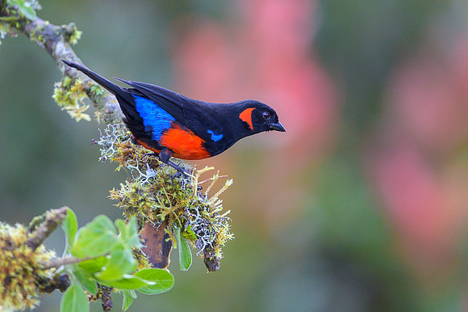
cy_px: 116
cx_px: 242
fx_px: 9065
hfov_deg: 3.0
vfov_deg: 2.0
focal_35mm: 698
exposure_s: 1/1250
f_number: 4
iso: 1600
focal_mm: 500
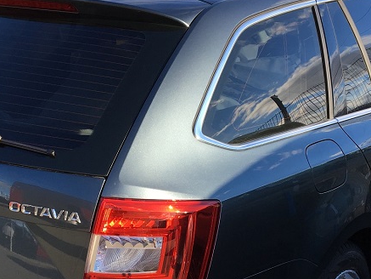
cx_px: 166
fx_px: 729
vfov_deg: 21.4
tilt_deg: -18.6
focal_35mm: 68
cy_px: 214
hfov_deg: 28.5
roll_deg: -0.7
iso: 25
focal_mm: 4.15
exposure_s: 1/478
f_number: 2.2
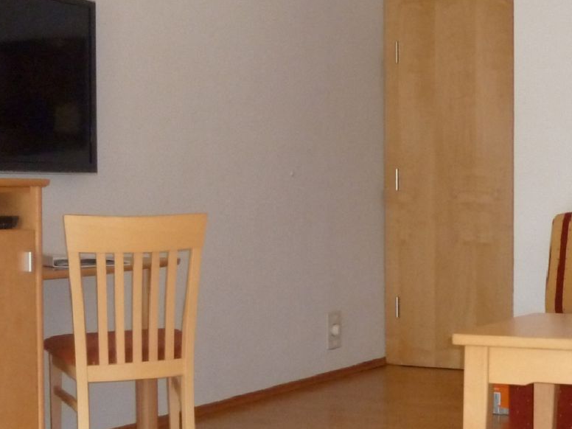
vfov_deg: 22.3
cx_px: 513
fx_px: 1091
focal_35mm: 66
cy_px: 211
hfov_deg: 28.3
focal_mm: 4.5
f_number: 3.3
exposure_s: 1/30
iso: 320
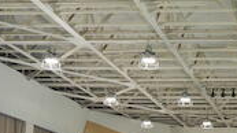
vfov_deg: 13.8
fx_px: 521
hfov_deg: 24.4
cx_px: 238
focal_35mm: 83
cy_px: 184
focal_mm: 5.9
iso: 125
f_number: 3.6
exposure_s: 1/30
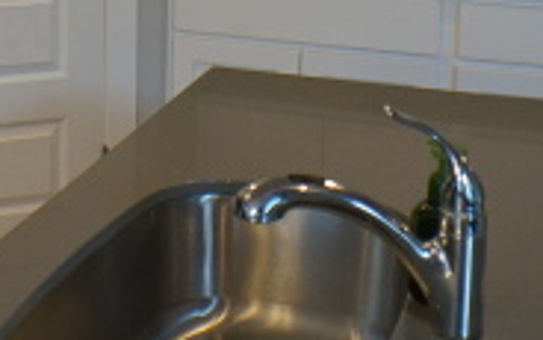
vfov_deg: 11.4
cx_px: 30
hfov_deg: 18.5
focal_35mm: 110
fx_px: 1628
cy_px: -174
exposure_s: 1/160
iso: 800
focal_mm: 31
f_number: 4
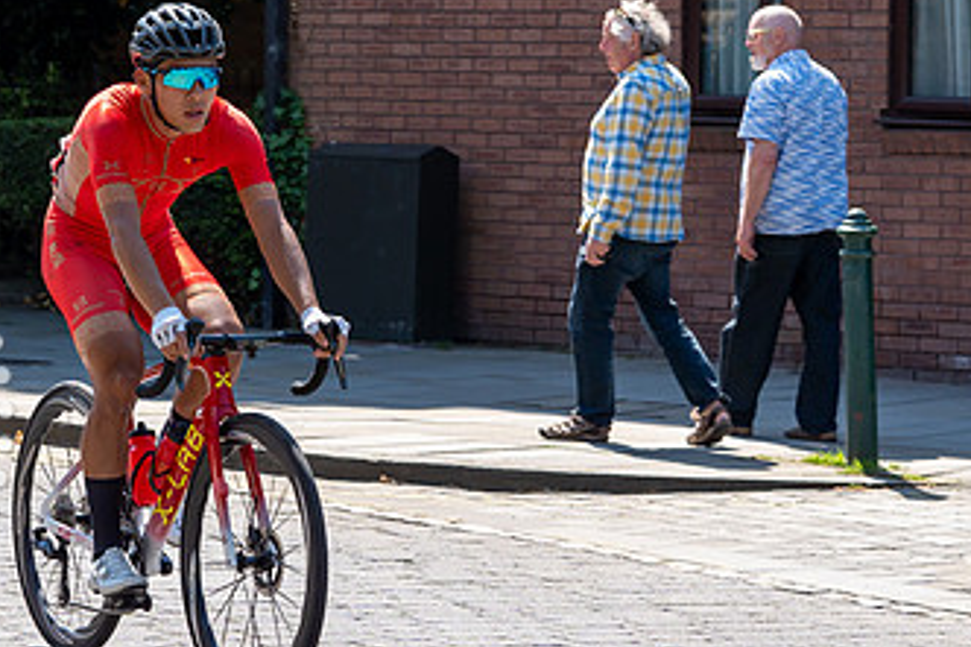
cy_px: 148
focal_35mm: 174
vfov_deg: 7.9
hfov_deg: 11.8
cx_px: 178
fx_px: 4691
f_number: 5
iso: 160
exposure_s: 1/800
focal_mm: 70
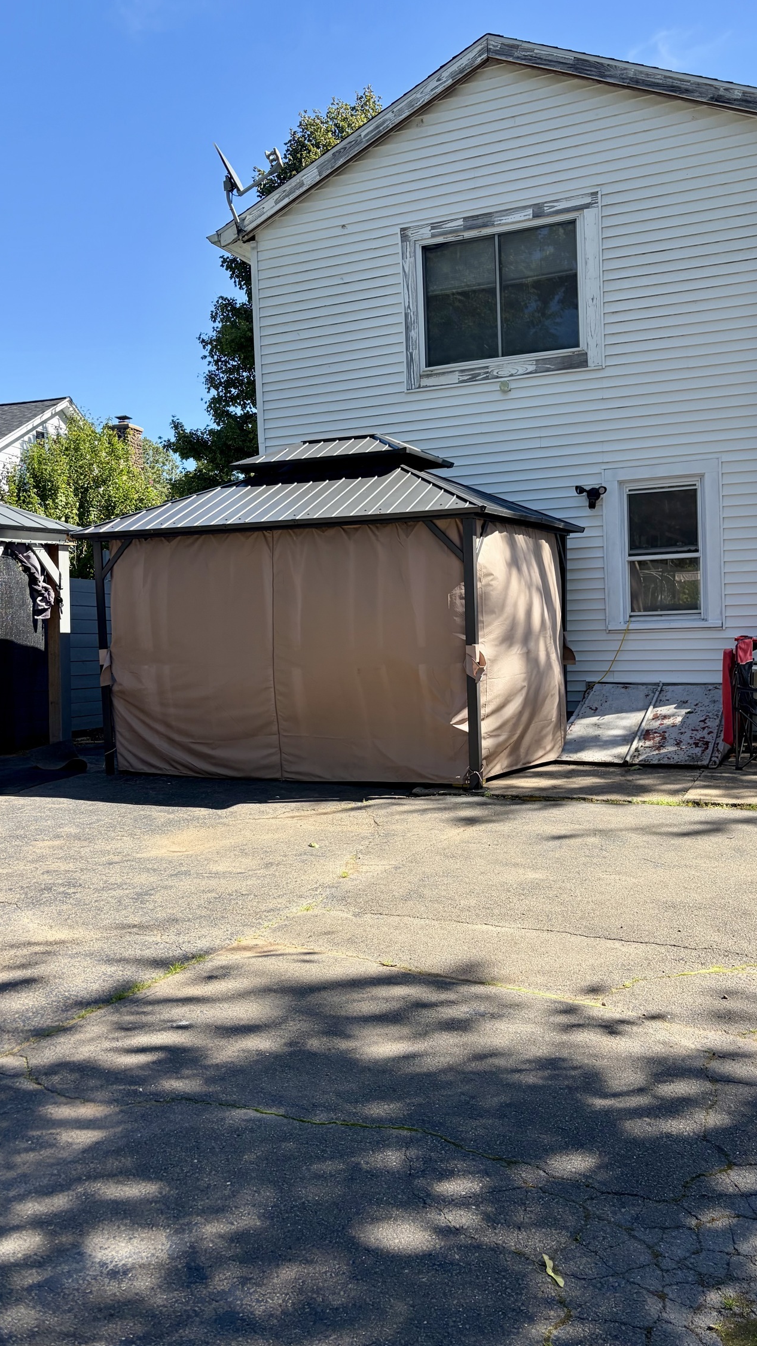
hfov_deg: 40.1
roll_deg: +2.4
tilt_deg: -2.4
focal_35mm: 29
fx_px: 1035
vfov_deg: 66.1
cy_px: 663
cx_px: 415
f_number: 1.6
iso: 50
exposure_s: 1/1196
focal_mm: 5.96
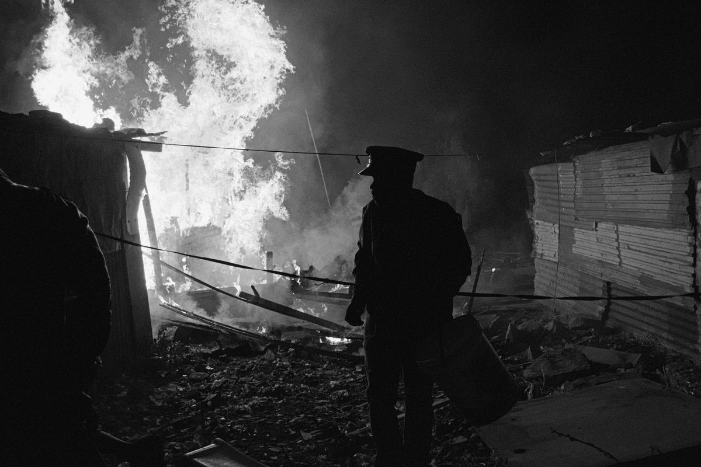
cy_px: 234
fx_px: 759
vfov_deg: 34.2
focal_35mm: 39
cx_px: 350
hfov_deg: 49.6
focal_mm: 26
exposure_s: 1/640
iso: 3200
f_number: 4.5
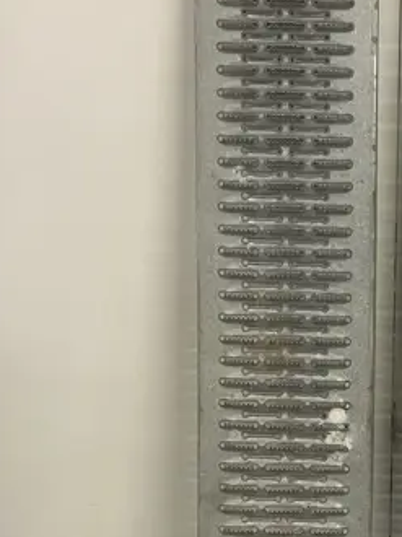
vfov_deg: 22.0
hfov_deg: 16.5
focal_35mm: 87
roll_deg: -1.2
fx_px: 1349
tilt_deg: -15.4
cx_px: 435
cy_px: 483
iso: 125
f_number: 1.8
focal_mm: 3.99
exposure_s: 1/50
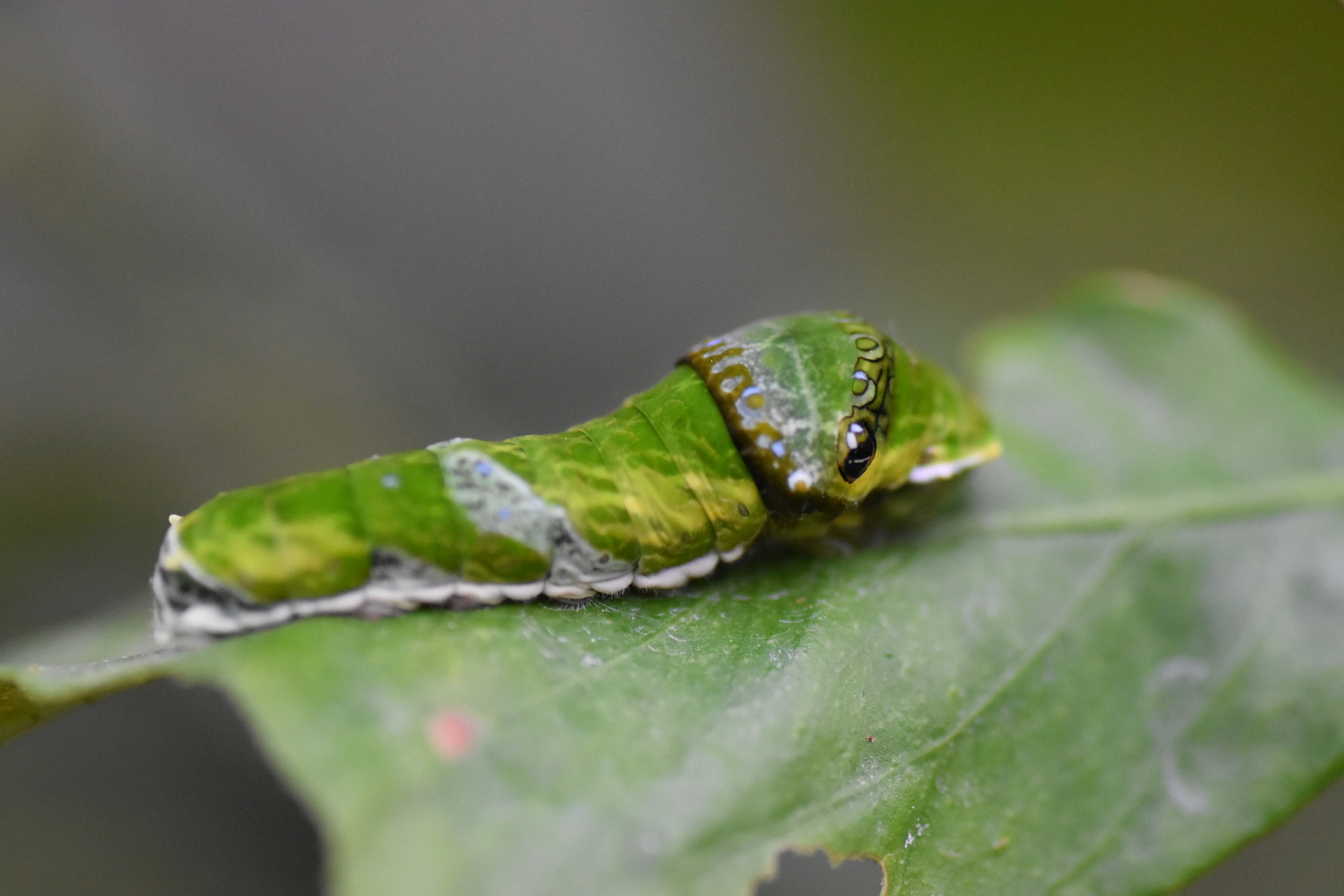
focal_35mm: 135
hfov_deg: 15.2
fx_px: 5039
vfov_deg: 10.2
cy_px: 448
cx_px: 672
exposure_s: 1/320
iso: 3200
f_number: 4.5
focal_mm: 90
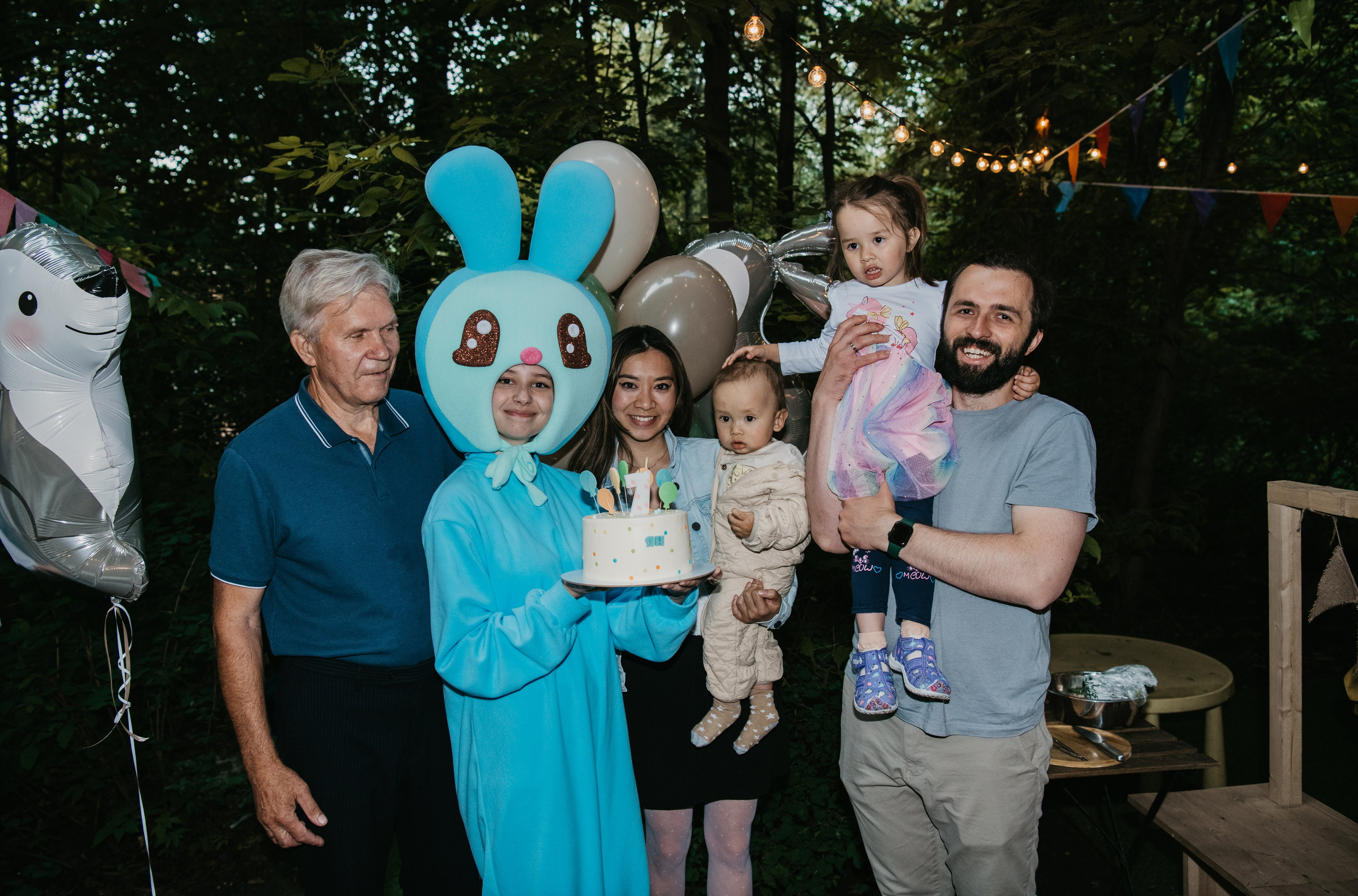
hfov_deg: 64.9
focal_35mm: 28
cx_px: 647
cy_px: 422
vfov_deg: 45.5
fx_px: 1067
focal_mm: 27
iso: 400
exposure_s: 1/160
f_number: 4
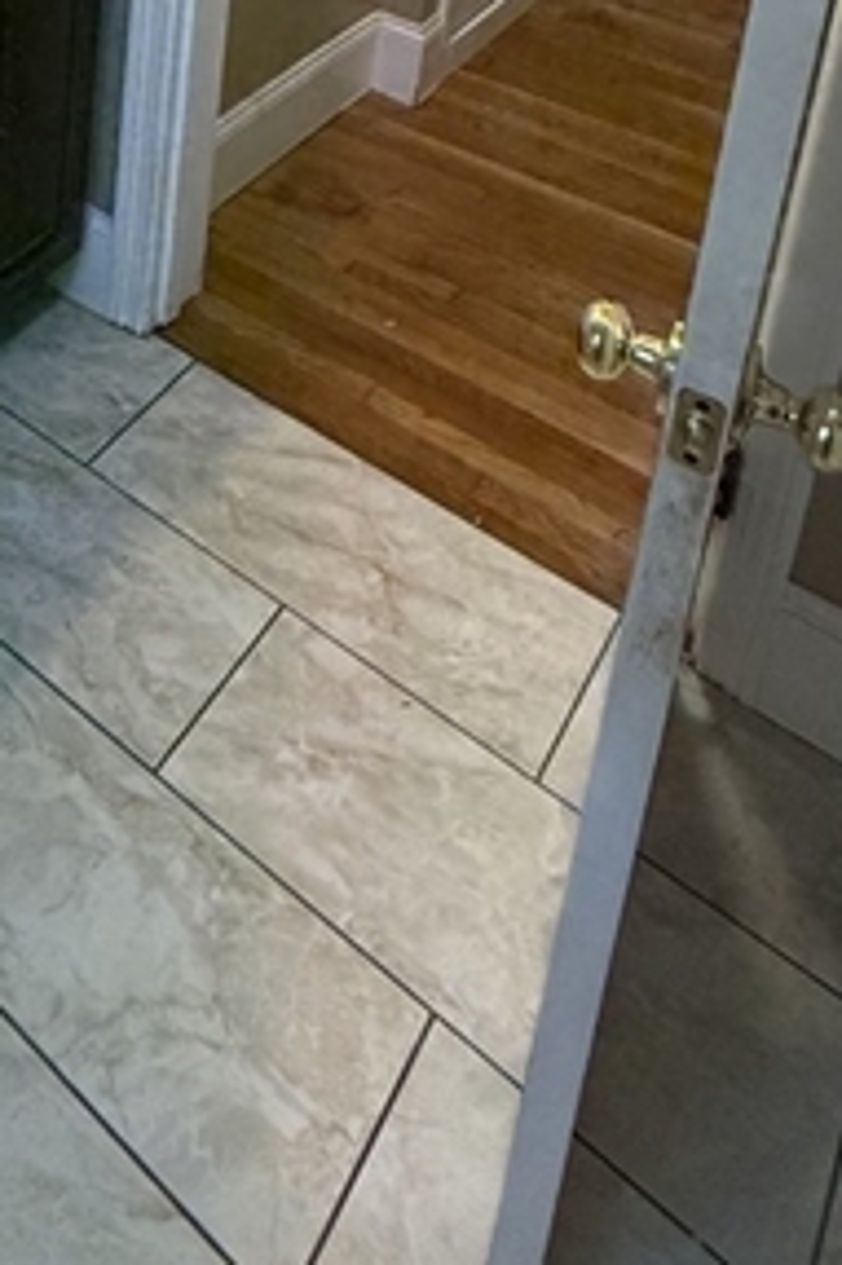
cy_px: -286
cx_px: -216
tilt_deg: -13.9
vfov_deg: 36.7
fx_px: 1370
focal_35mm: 39
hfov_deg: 28.7
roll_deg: -0.7
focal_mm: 2.22
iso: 320
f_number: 2.2
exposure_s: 1/120
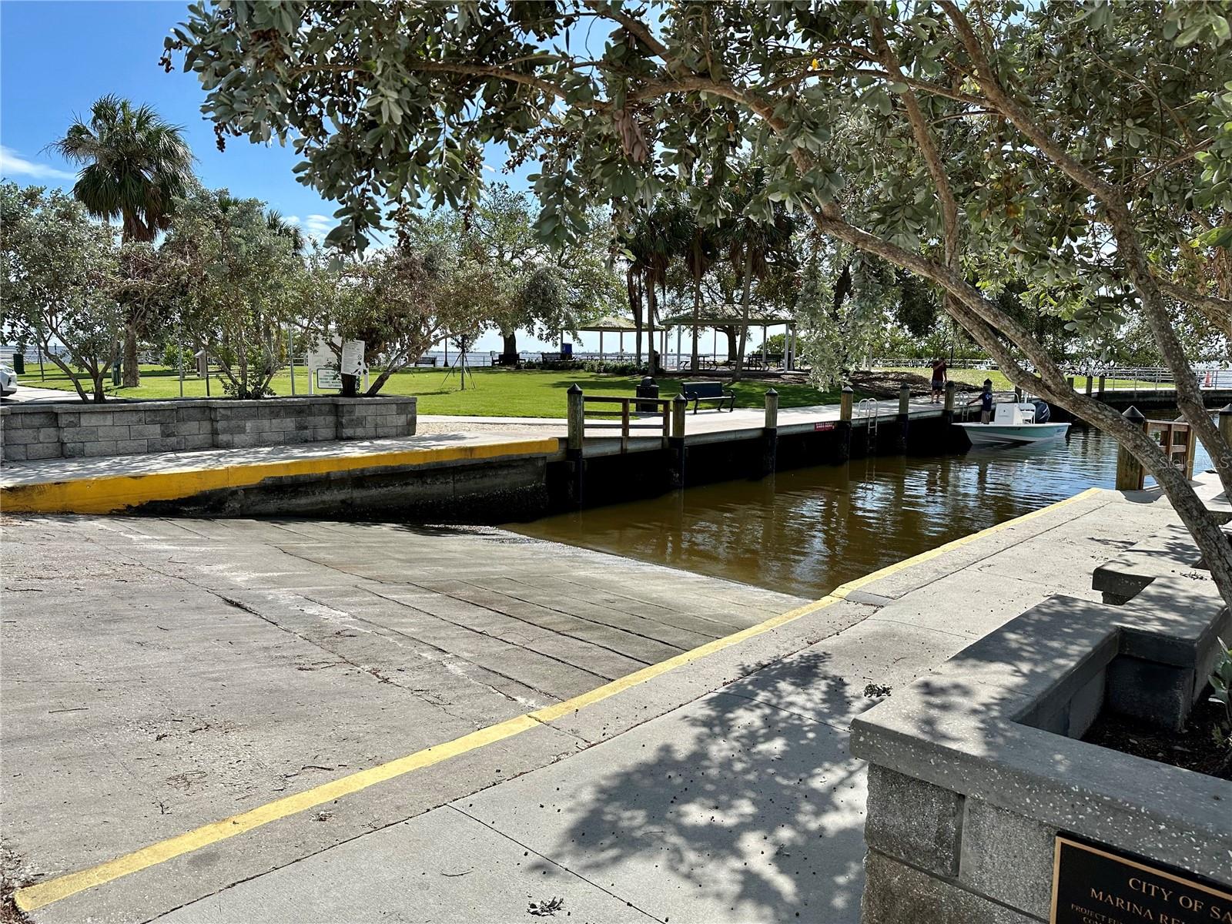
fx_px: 854
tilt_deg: -6.4
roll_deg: -0.8
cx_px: 616
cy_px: 462
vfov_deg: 56.8
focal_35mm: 24
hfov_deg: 71.6
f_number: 1.78
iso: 80
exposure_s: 1/5525
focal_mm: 6.86
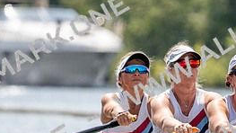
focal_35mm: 889
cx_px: 223
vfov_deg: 1.4
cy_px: 114
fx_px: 5564
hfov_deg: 2.4
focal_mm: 385
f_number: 6.3
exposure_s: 1/1600
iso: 200
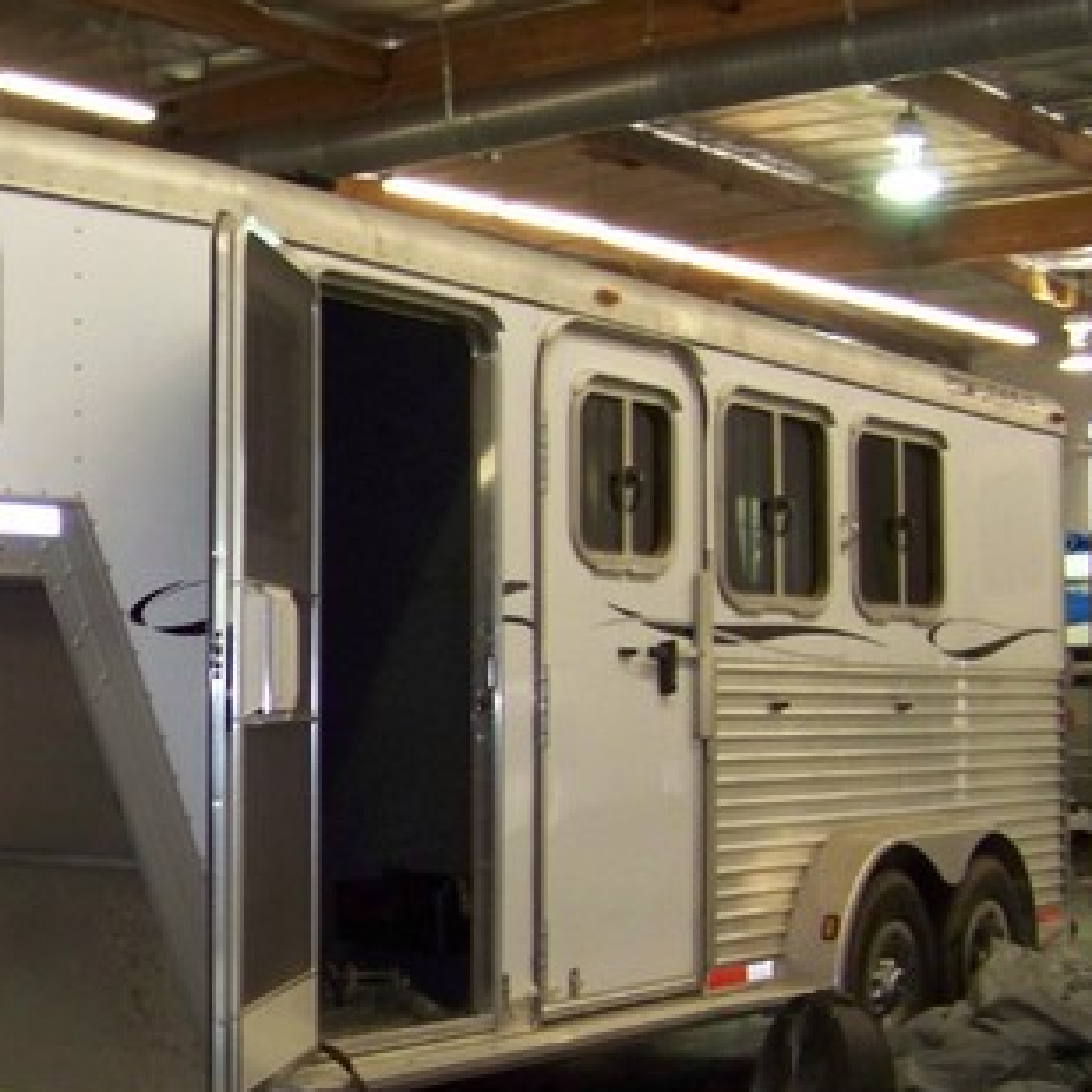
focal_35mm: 72
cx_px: 177
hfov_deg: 23.5
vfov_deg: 23.8
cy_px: 758
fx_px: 2570
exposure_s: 1/30
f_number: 2.8
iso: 200
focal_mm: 5.85
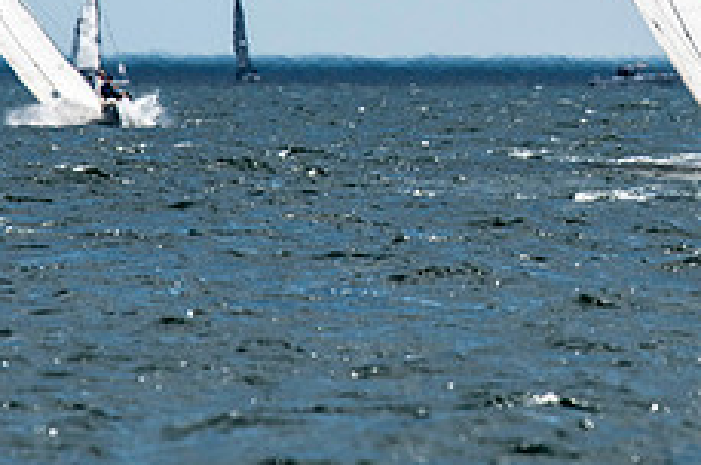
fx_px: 24072
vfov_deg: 1.1
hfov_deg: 1.7
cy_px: -69
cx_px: 587
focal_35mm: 1238
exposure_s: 1/3200
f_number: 5.6
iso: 320
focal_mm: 300
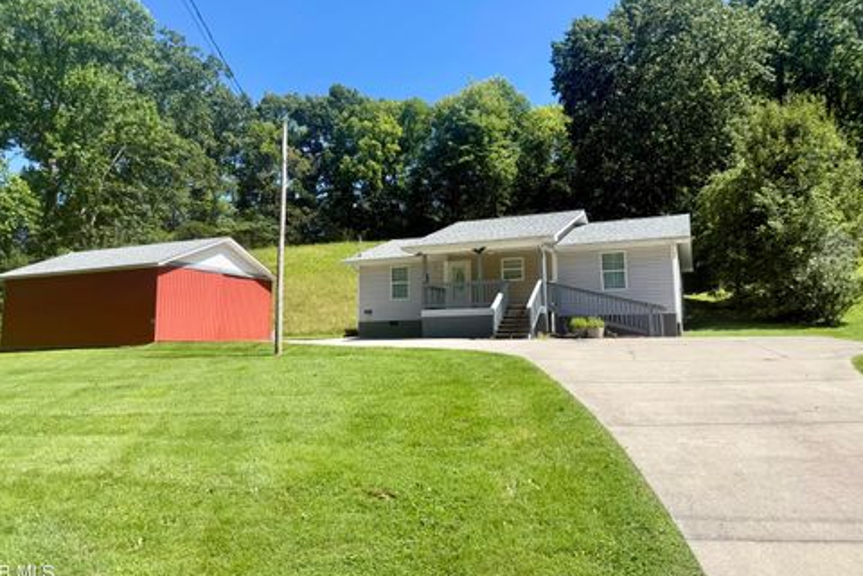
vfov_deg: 49.5
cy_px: 266
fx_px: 623
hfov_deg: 69.4
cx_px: 421
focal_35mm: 26
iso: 80
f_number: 1.78
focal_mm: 6.76
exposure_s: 1/2611
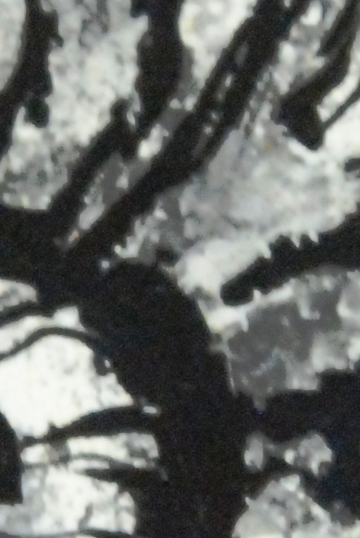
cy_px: 344
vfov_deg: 5.4
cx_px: 146
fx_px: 5683
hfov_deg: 3.6
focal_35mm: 380
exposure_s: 1/60
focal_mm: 38
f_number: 4
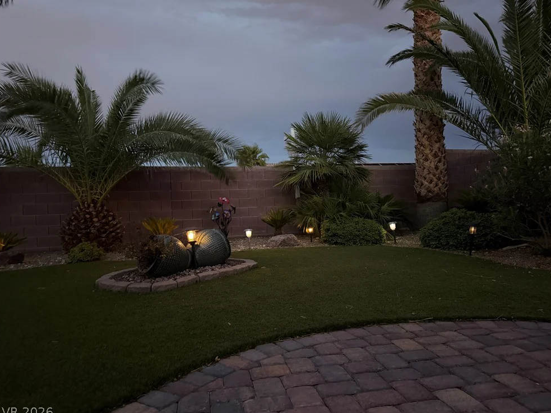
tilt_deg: -0.4
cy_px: 206
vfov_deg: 54.9
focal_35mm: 25
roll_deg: +2.9
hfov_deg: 69.4
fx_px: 398
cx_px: 279
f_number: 1.78
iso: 1600
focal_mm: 6.76
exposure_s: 1/24
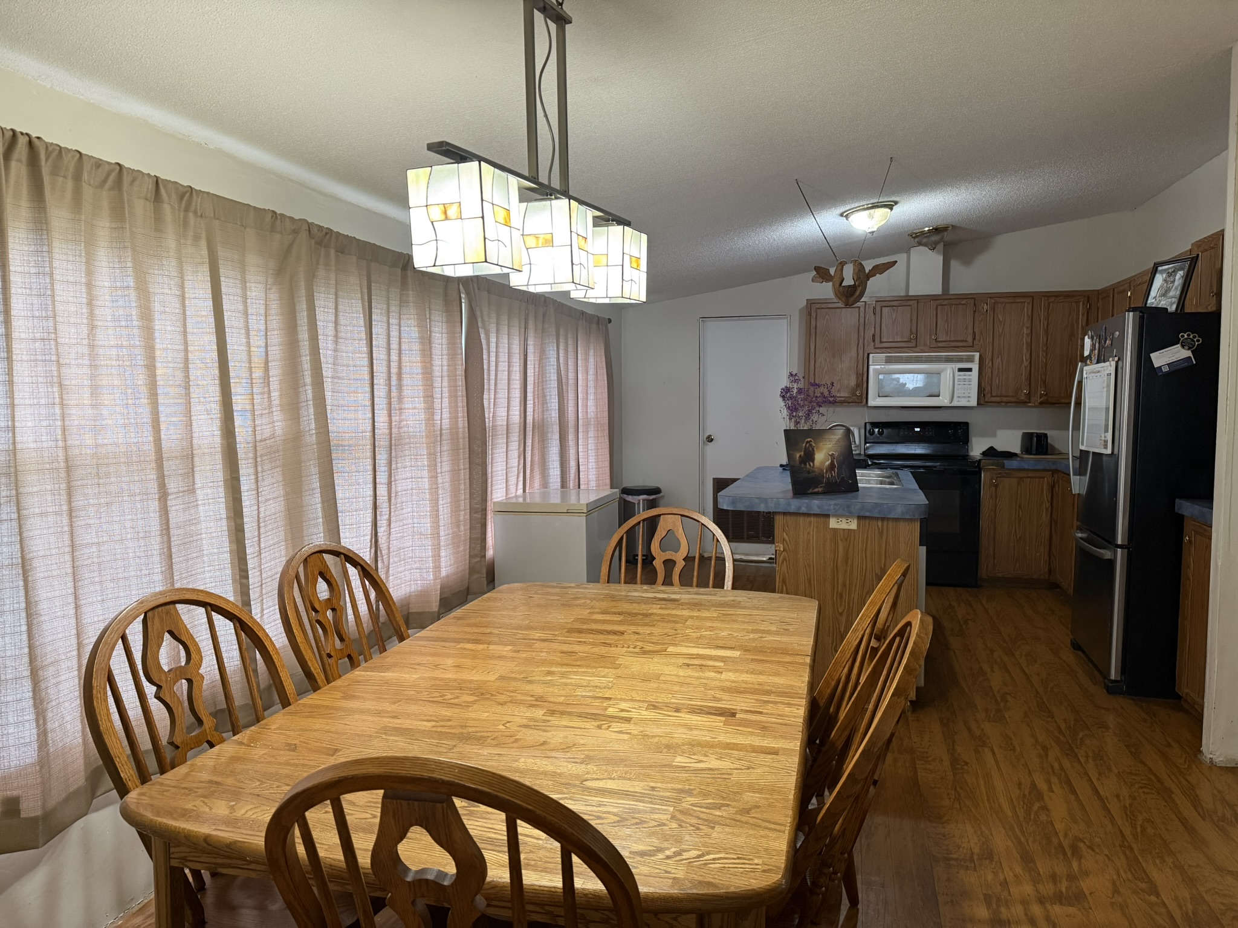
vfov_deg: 56.8
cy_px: 464
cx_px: 619
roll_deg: +0.0
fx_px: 858
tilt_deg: -4.8
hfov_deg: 71.6
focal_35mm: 24
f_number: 1.78
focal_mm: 6.76
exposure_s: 1/60
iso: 320
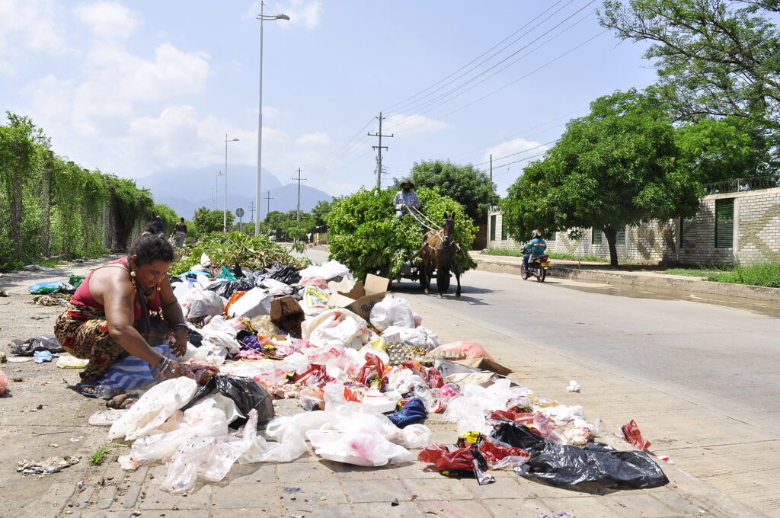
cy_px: 259
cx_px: 390
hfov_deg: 62.0
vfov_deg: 43.5
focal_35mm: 30
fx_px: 649
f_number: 11
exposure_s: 1/250
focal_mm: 20
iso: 200
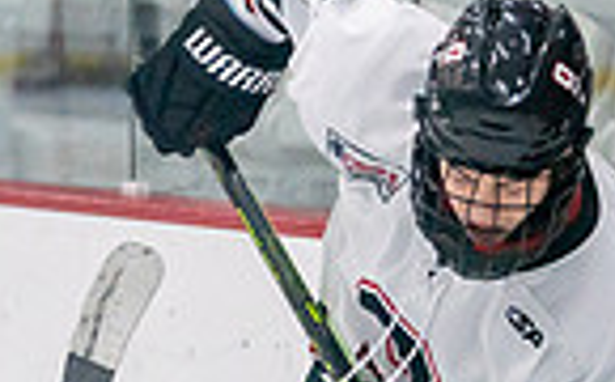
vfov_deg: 2.6
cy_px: 562
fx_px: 8247
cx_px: 705
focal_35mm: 493
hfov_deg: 4.3
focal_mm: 104
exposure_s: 1/1250
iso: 3200
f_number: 2.8
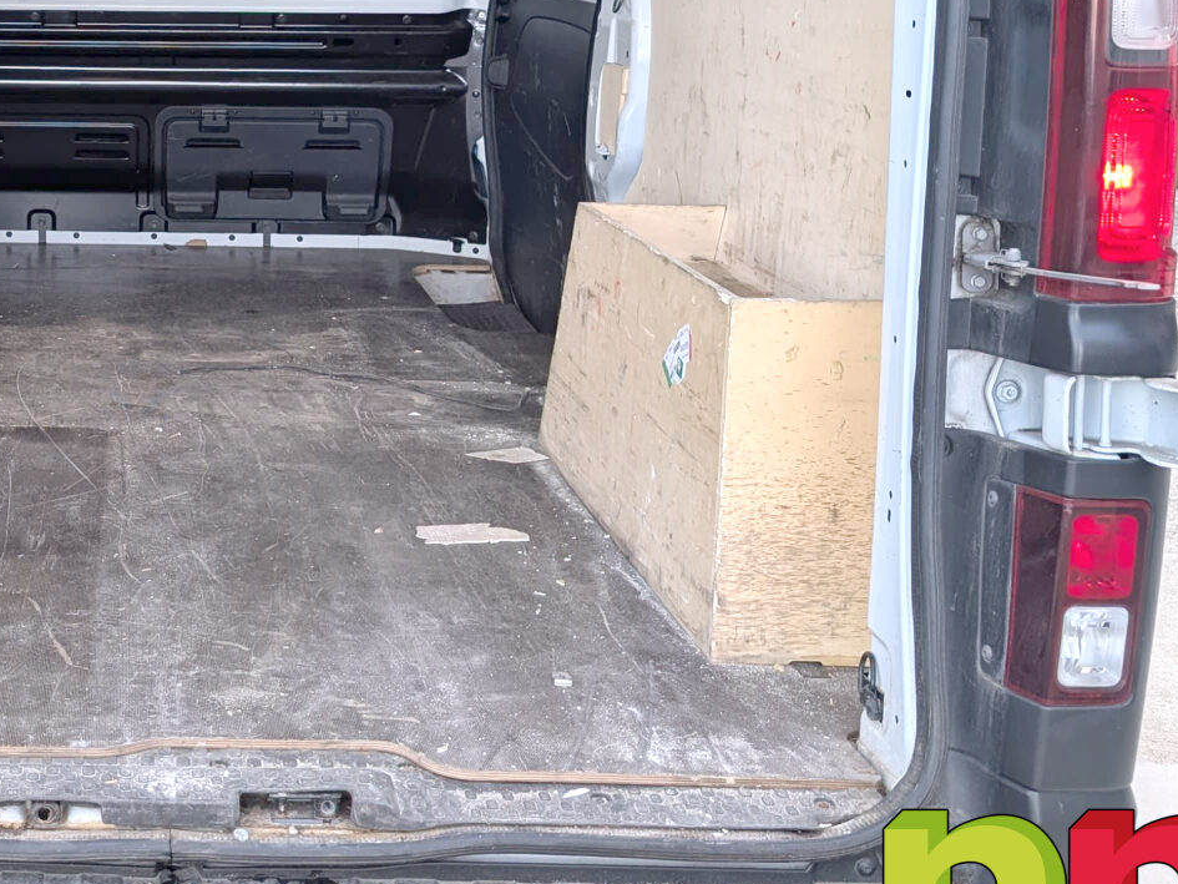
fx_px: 1770
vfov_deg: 27.4
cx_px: 105
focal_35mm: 52
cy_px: 163
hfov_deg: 34.6
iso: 80
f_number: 1.8
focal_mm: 6.86
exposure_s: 1/3200
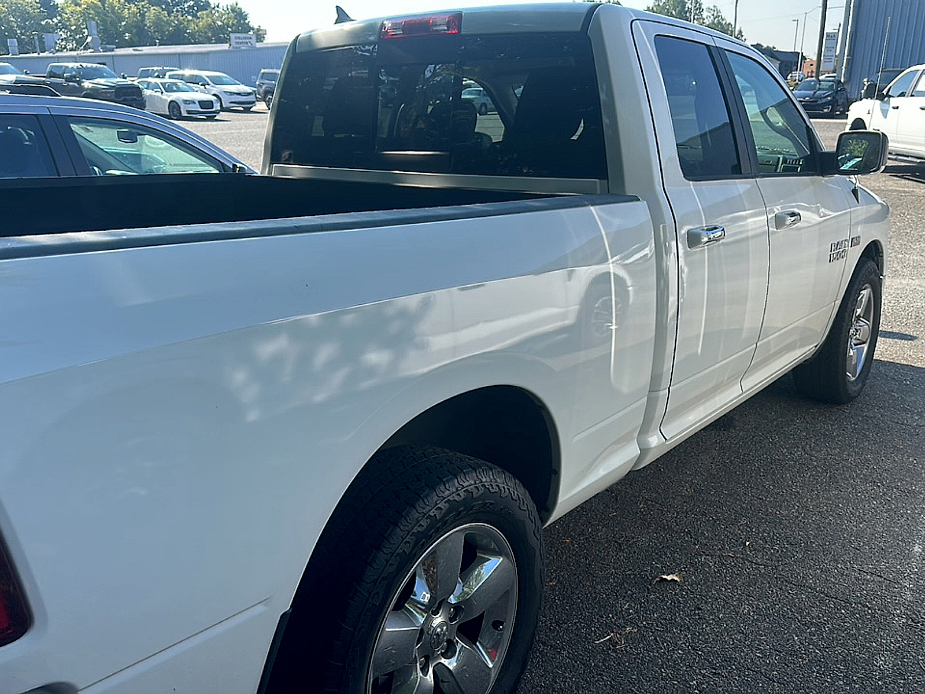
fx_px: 668
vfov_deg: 54.9
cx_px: 462
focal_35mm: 25
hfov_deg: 69.4
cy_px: 347
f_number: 1.78
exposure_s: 1/1172
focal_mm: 6.86
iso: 80
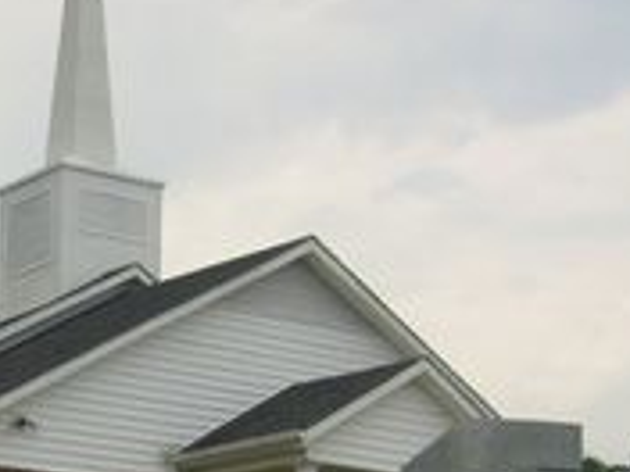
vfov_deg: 13.6
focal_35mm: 106
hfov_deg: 18.2
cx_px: 30
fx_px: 1929
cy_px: 576
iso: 80
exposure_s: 1/250
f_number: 7.1
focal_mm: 5.8
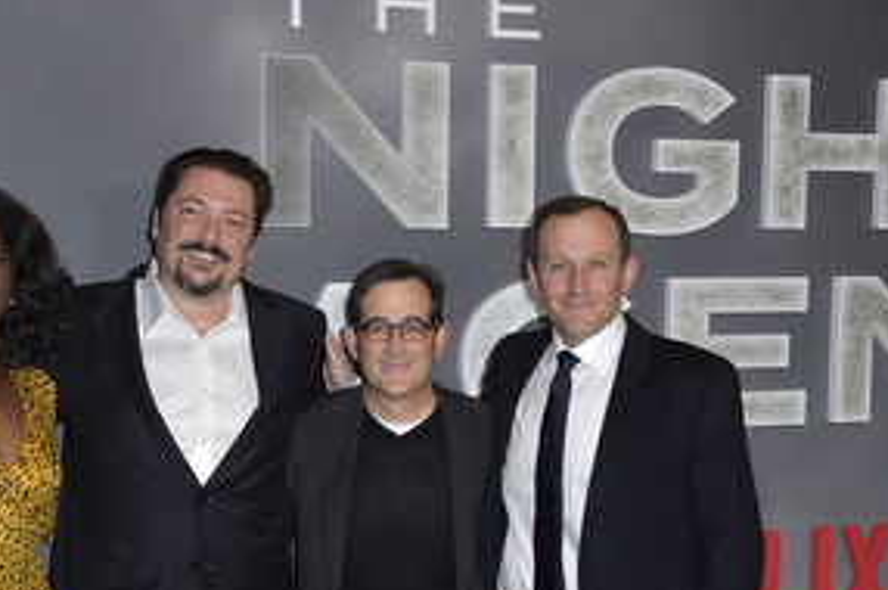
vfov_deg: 21.4
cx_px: 484
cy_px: 407
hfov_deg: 31.9
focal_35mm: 63
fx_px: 1552
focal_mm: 40
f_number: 6.3
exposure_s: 1/250
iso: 400
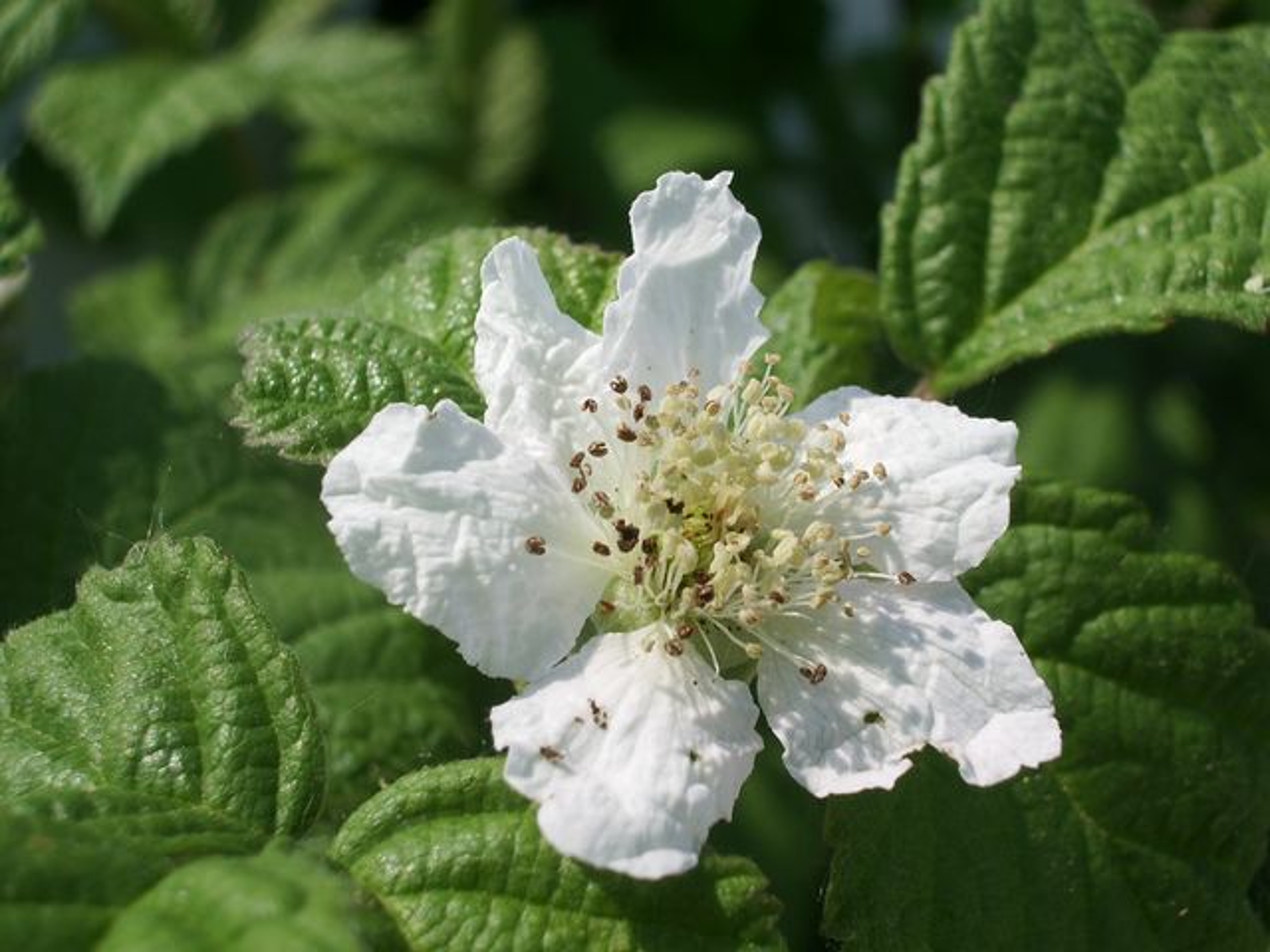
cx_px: 635
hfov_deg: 31.2
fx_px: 2275
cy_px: 476
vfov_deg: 23.7
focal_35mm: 62
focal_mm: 10.2
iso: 50
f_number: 5.6
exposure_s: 1/400
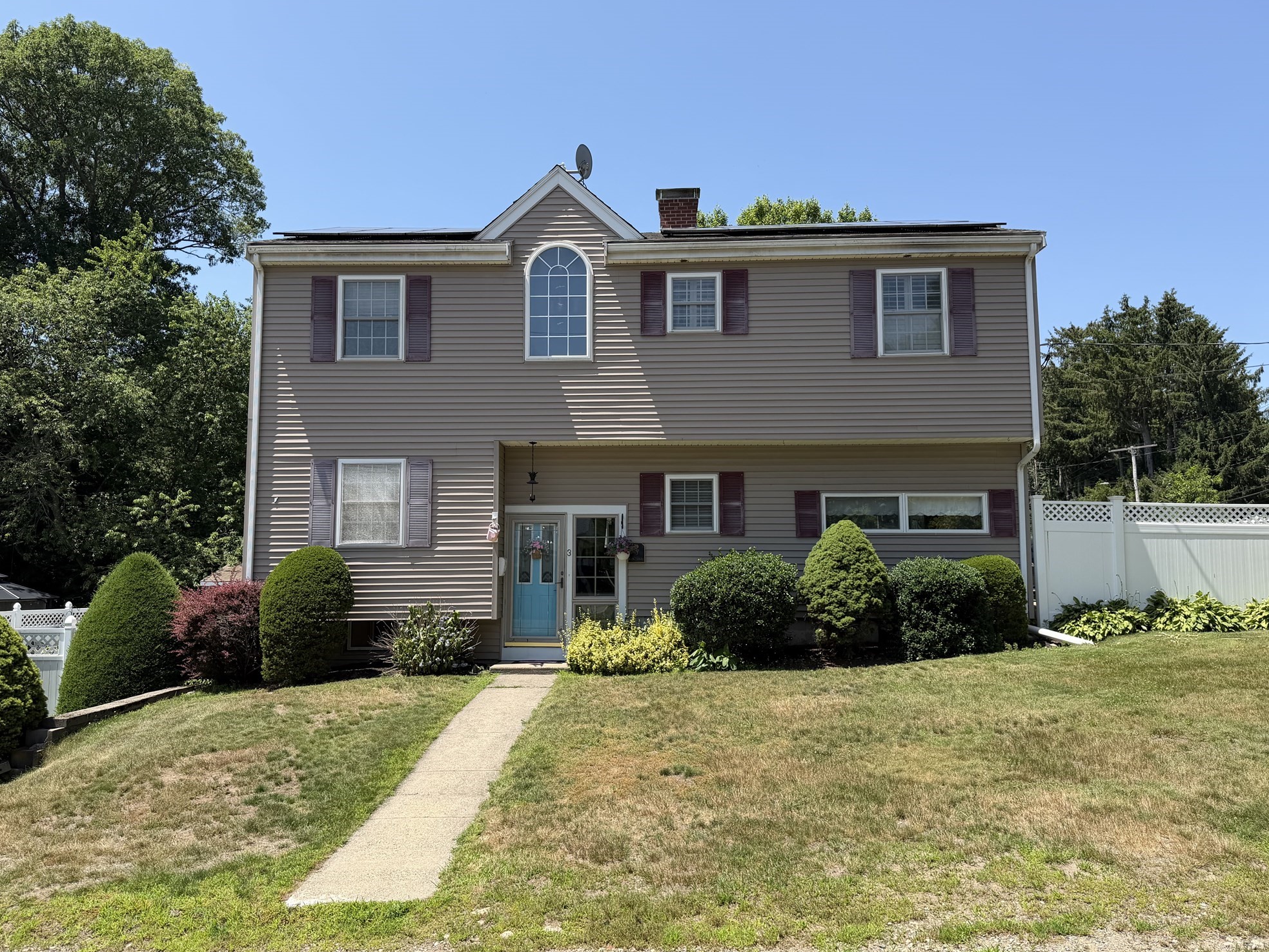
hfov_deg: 69.4
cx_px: 609
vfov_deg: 54.9
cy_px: 479
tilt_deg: +5.6
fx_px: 917
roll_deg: -0.2
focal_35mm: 25
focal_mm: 6.76
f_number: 1.78
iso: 80
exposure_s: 1/3145
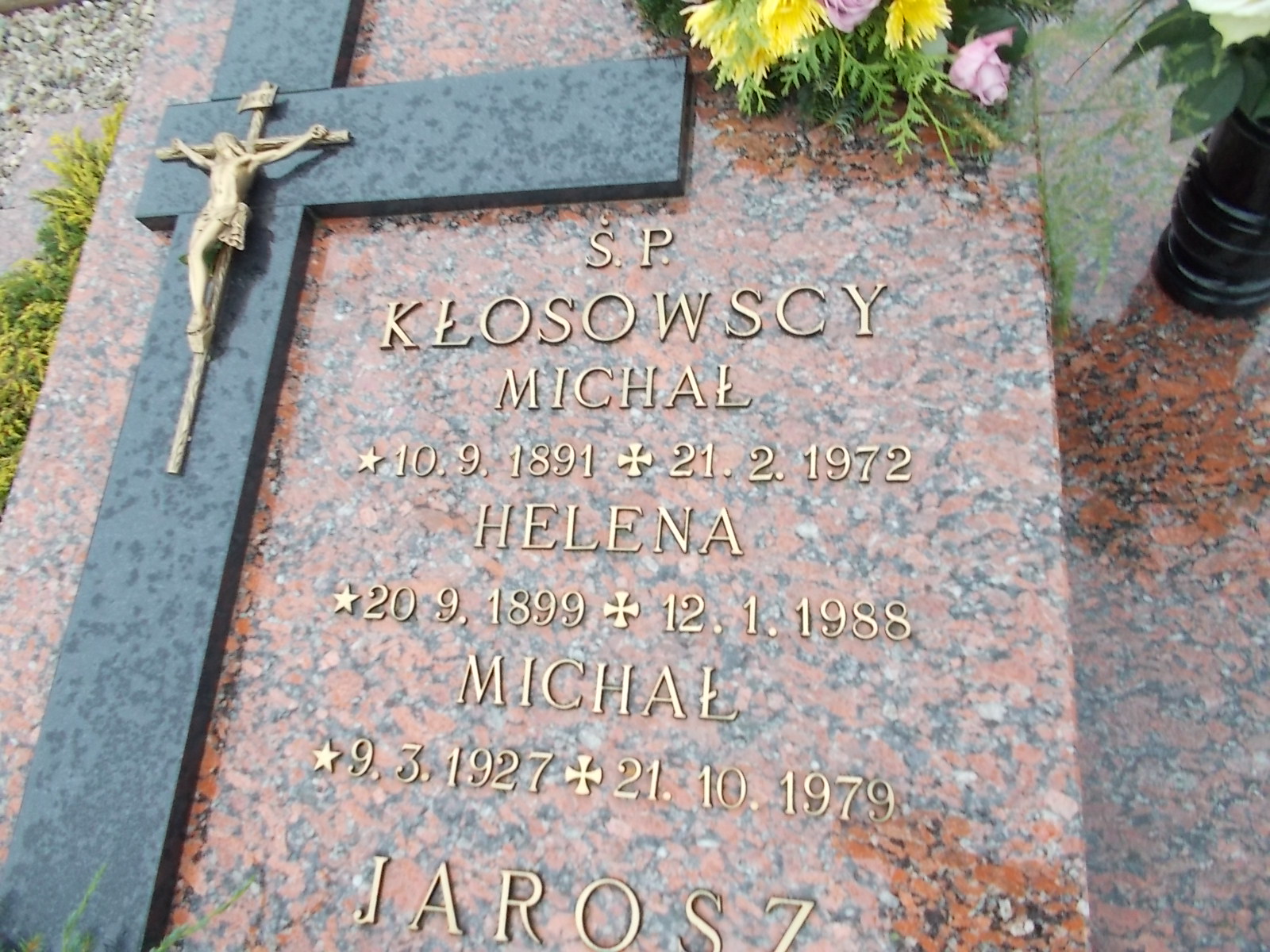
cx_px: 635
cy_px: 476
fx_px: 954
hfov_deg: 67.3
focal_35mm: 26
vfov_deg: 53.1
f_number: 3.2
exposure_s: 1/25
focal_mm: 4.6
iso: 180
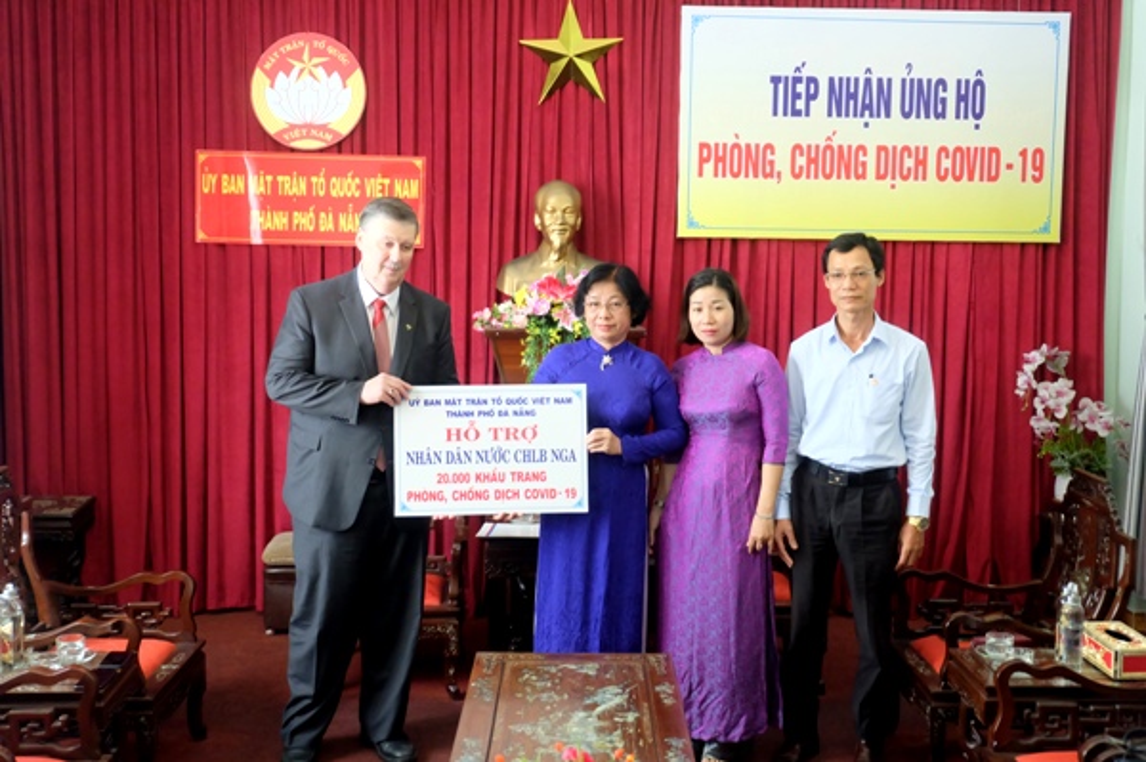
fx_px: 1272
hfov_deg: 48.5
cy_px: 381
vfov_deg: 33.3
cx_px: 573
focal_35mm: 40
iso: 4000
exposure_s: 1/70
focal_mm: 26.9
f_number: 4.5
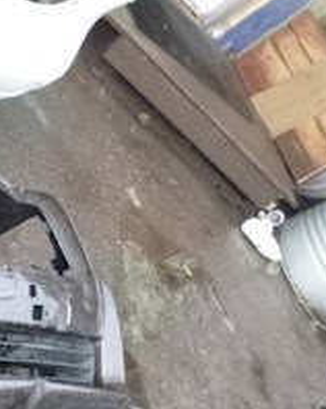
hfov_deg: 16.6
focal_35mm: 79
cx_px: -235
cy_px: 281
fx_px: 954
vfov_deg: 24.0
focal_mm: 4.5
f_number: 3.9
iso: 400
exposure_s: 1/60
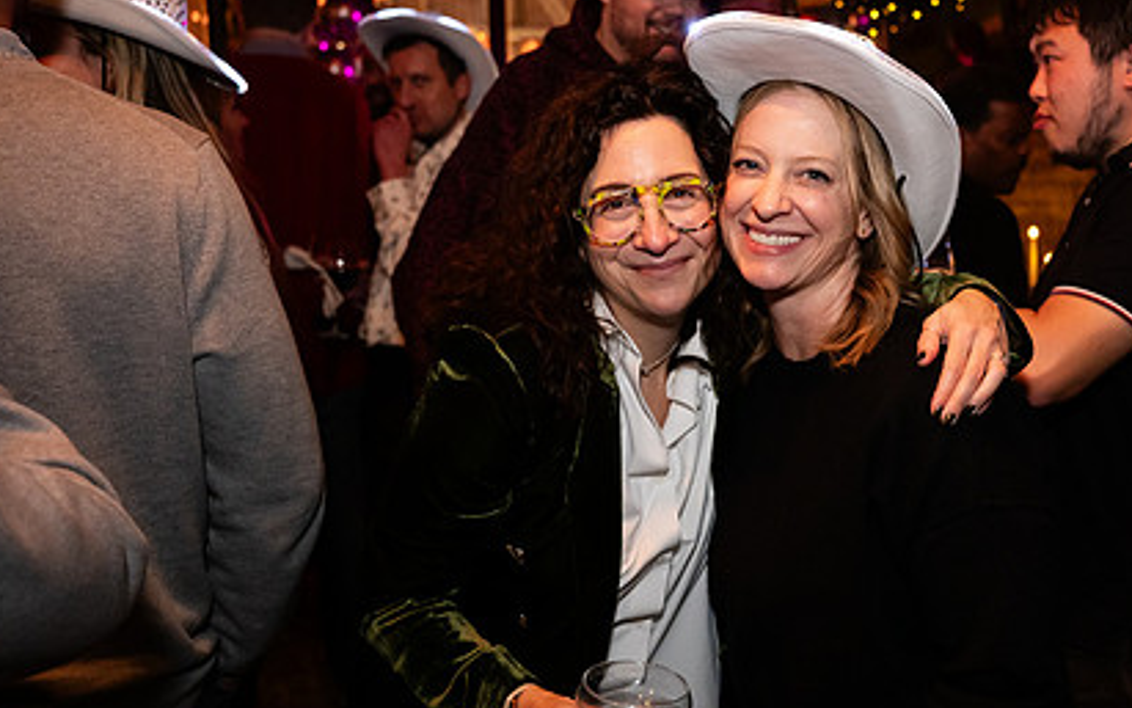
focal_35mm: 39
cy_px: 335
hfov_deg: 49.5
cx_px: 757
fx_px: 1203
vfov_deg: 32.8
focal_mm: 26
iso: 3200
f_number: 3.2
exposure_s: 1/100
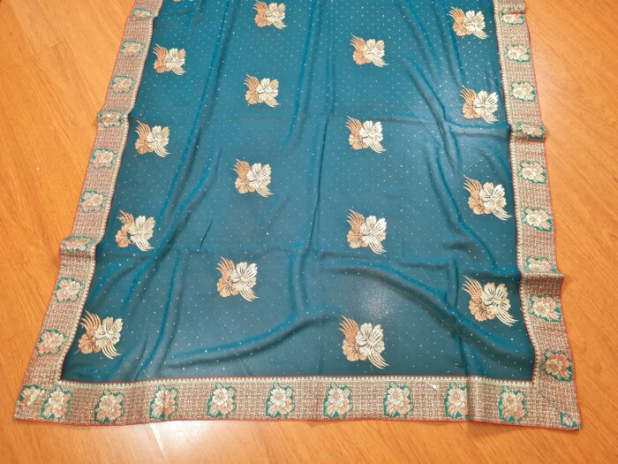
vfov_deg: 53.1
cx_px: 309
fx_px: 464
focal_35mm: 26
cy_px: 232
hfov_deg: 67.3
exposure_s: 1/40
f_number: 1.8
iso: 200
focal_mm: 5.4
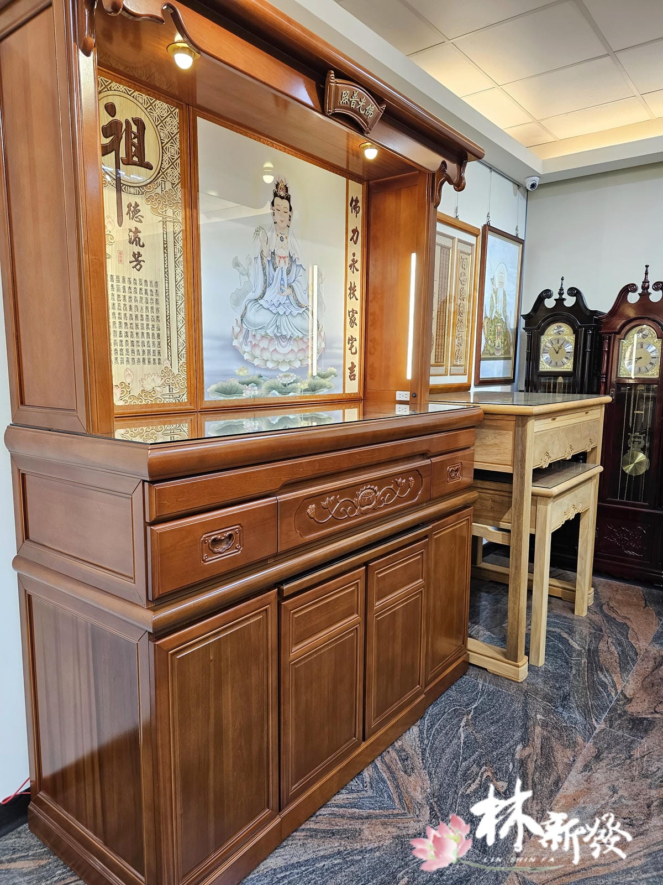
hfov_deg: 58.9
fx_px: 587
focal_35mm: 23
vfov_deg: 73.9
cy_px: 442
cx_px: 332
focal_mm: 6.3
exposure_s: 1/120
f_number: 1.7
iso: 125
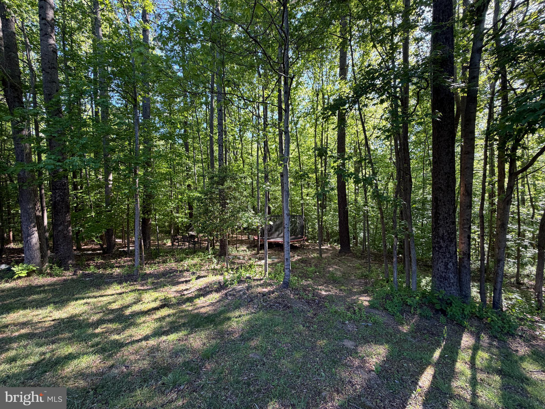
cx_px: 272
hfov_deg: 102.1
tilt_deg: -2.4
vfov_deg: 85.7
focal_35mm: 14
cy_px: 204
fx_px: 220
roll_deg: +0.5
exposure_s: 1/121
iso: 80
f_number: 2.2
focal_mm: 2.22
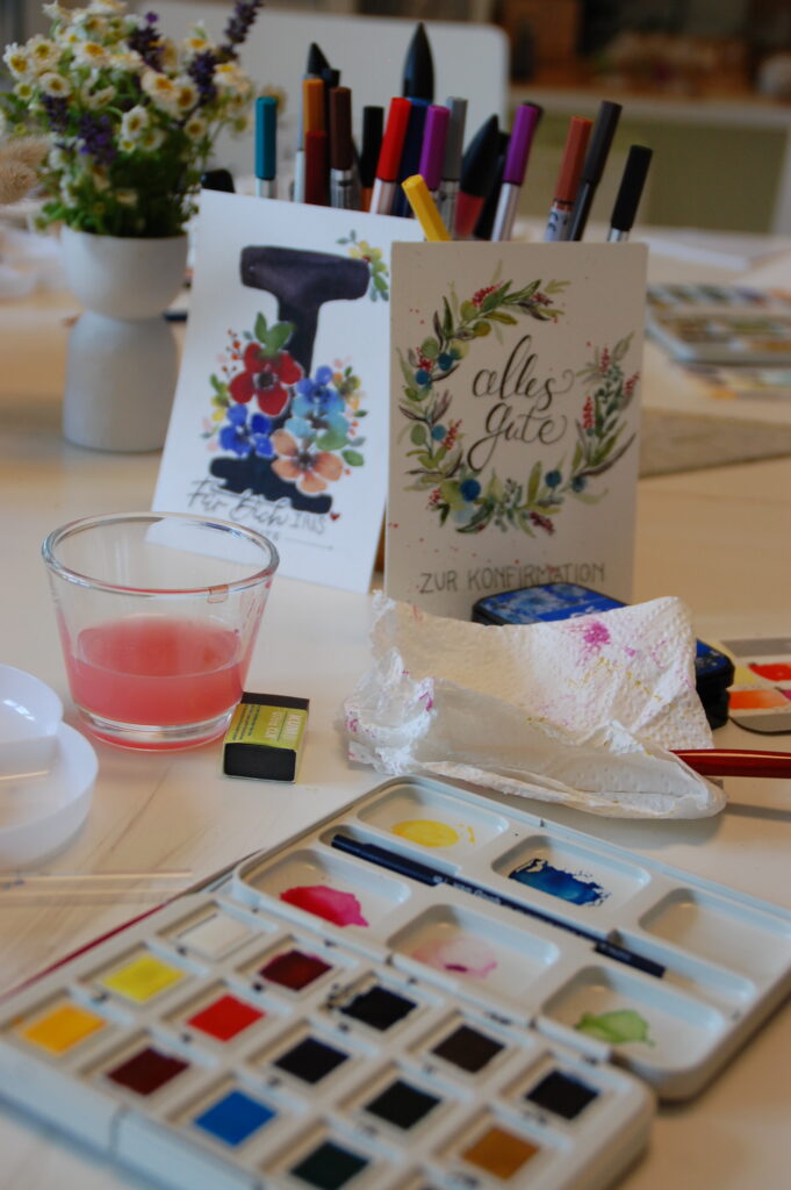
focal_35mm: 57
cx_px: 396
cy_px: 595
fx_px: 1882
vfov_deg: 35.1
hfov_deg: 23.7
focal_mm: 38
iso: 400
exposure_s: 1/100
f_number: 5
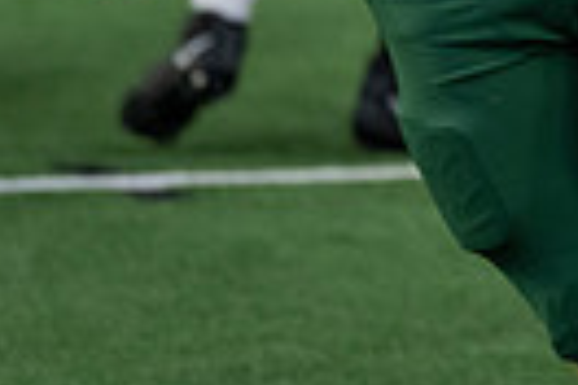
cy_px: -444
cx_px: 832
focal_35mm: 546
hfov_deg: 3.8
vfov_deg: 2.5
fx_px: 8766
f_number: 2.8
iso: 1600
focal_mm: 121
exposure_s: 1/400
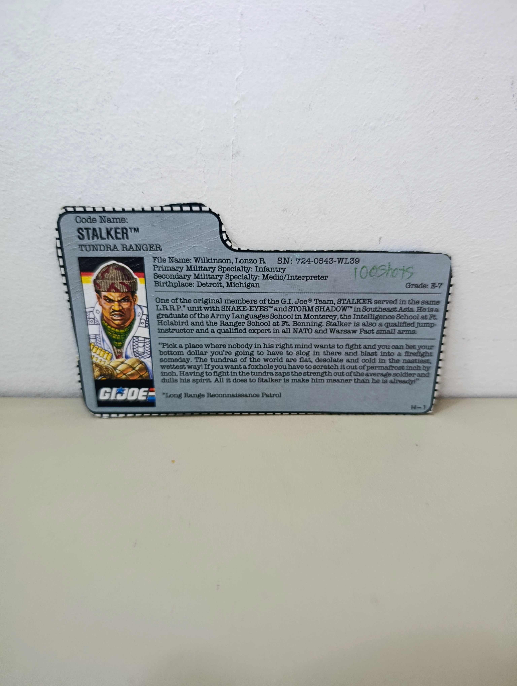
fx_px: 457
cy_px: 343
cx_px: 258
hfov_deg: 59.0
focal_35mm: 23
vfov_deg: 73.8
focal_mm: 6.11
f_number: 1.65
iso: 1017
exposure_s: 1/33.3
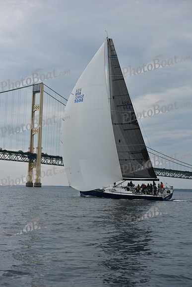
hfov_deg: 19.5
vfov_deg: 28.8
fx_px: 560
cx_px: 96
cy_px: 144
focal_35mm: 70
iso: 250
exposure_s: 1/800
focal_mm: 70
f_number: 5.6
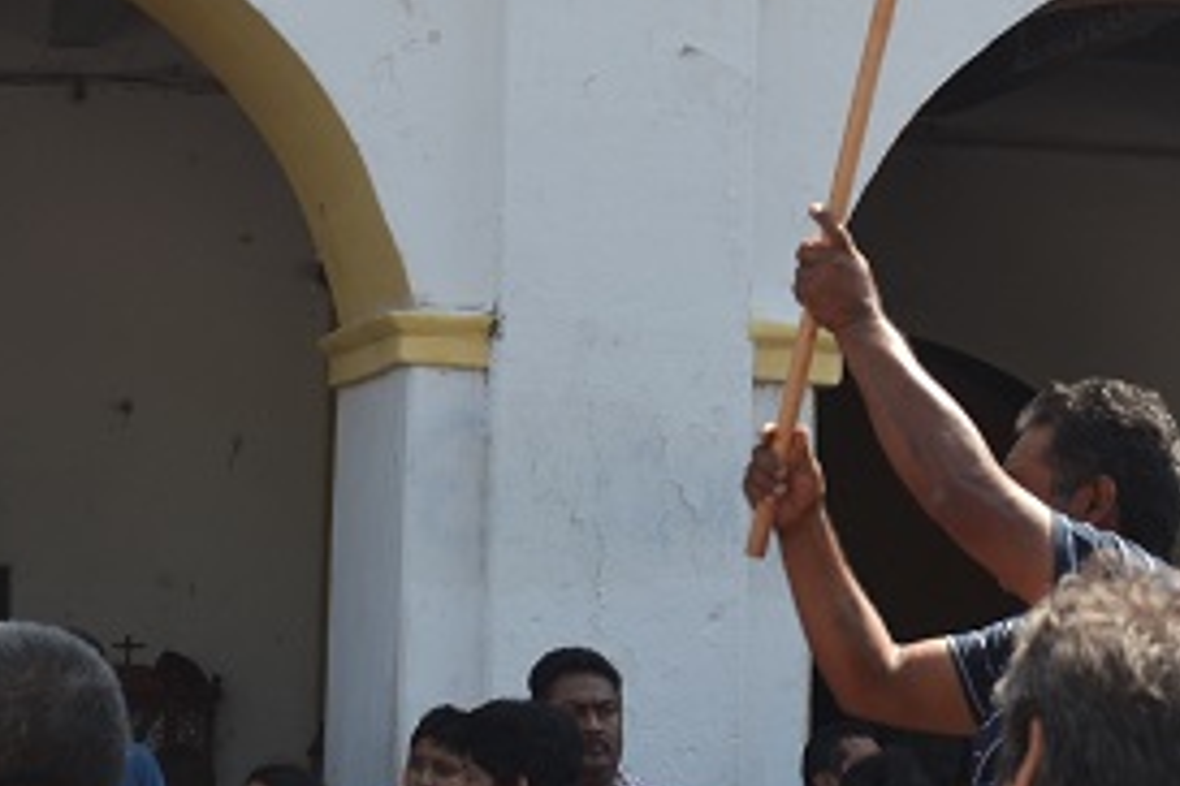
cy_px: -97
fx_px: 4326
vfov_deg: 10.3
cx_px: 653
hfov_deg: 15.5
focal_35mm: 132
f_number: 6.3
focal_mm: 30
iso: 100
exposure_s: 1/160
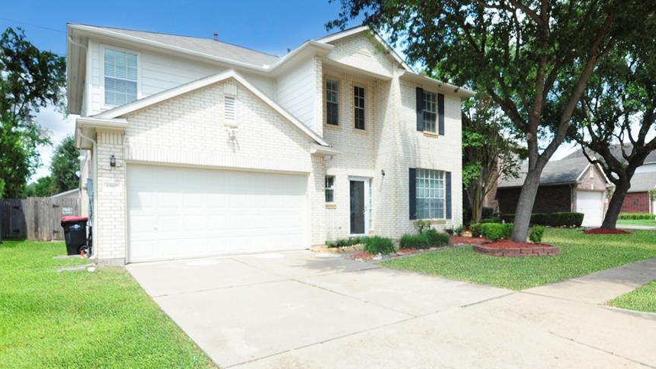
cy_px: 206
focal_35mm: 20
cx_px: 360
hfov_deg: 86.4
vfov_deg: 55.7
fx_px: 348
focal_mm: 16
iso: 320
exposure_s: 1/160
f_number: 8
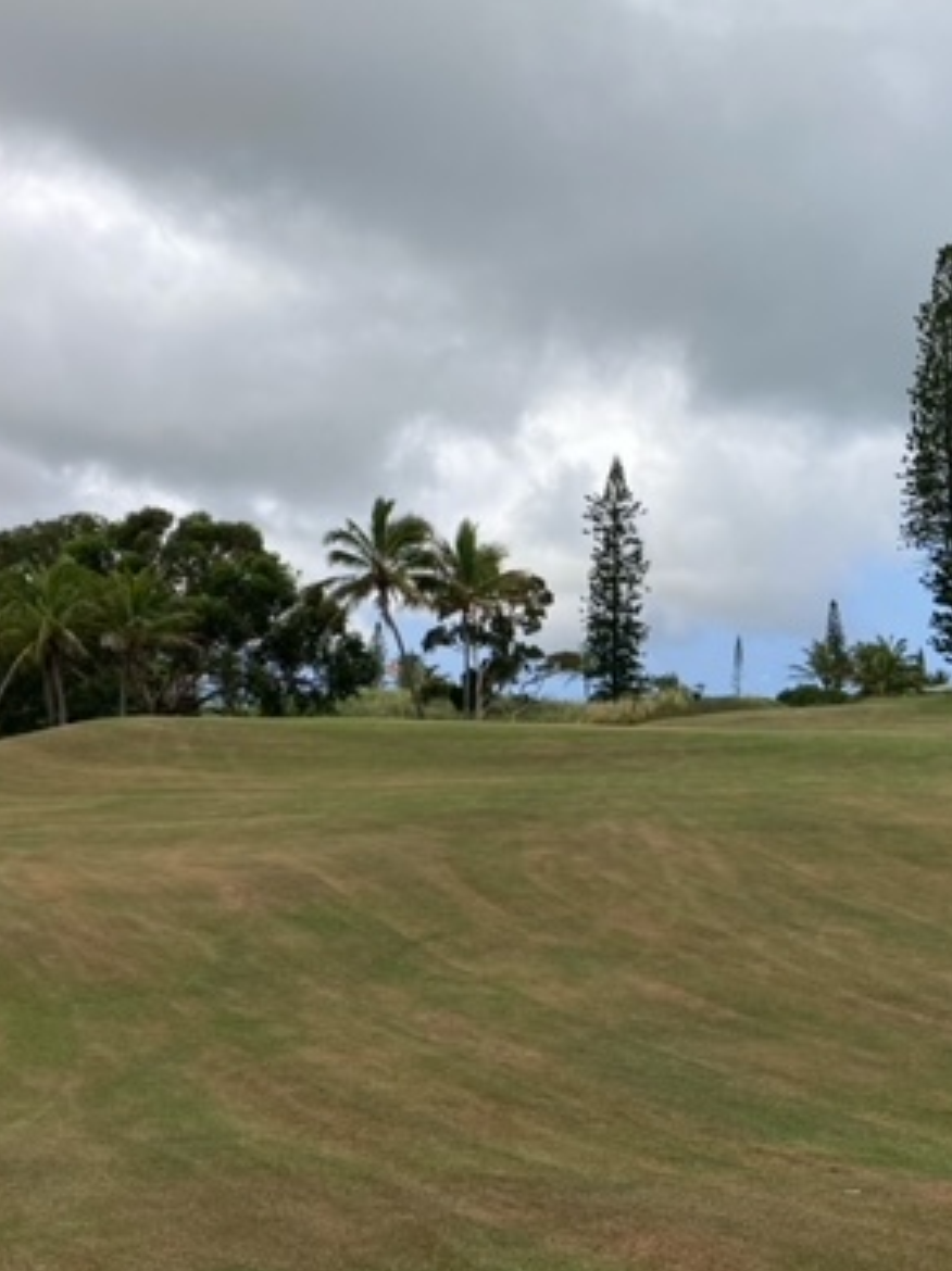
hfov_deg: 31.2
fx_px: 1689
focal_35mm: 46
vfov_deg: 41.2
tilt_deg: +6.4
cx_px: 632
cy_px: 593
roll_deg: -4.6
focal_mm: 3.99
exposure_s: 1/1621
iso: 20
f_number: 1.8
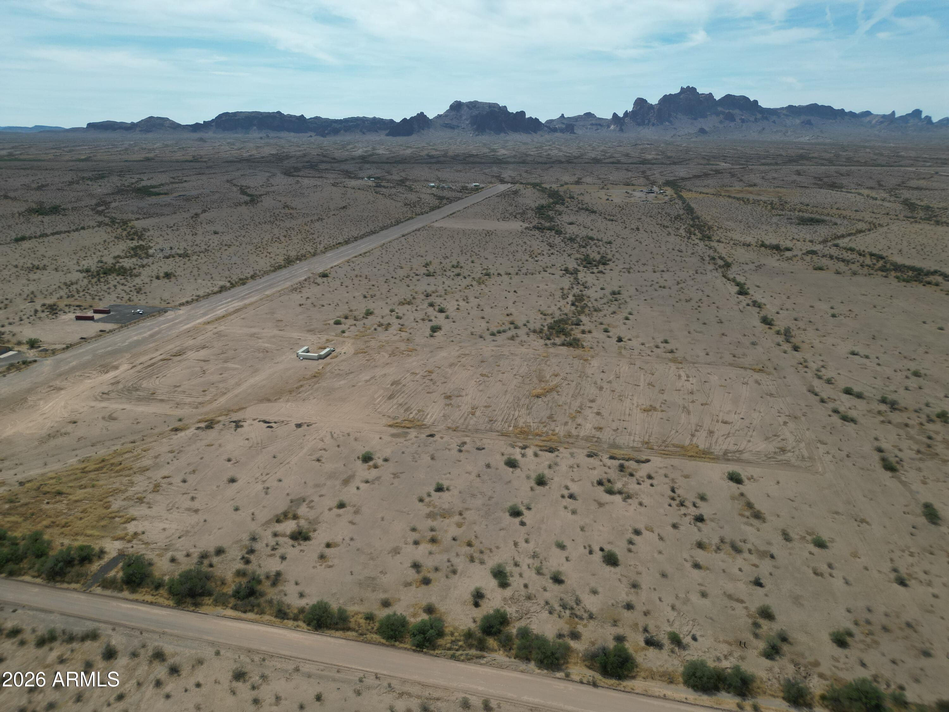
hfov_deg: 71.6
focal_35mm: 24
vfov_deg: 56.8
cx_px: 474
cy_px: 356
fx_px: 658
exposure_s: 1/4000
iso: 110
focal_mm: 6.72
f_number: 1.7
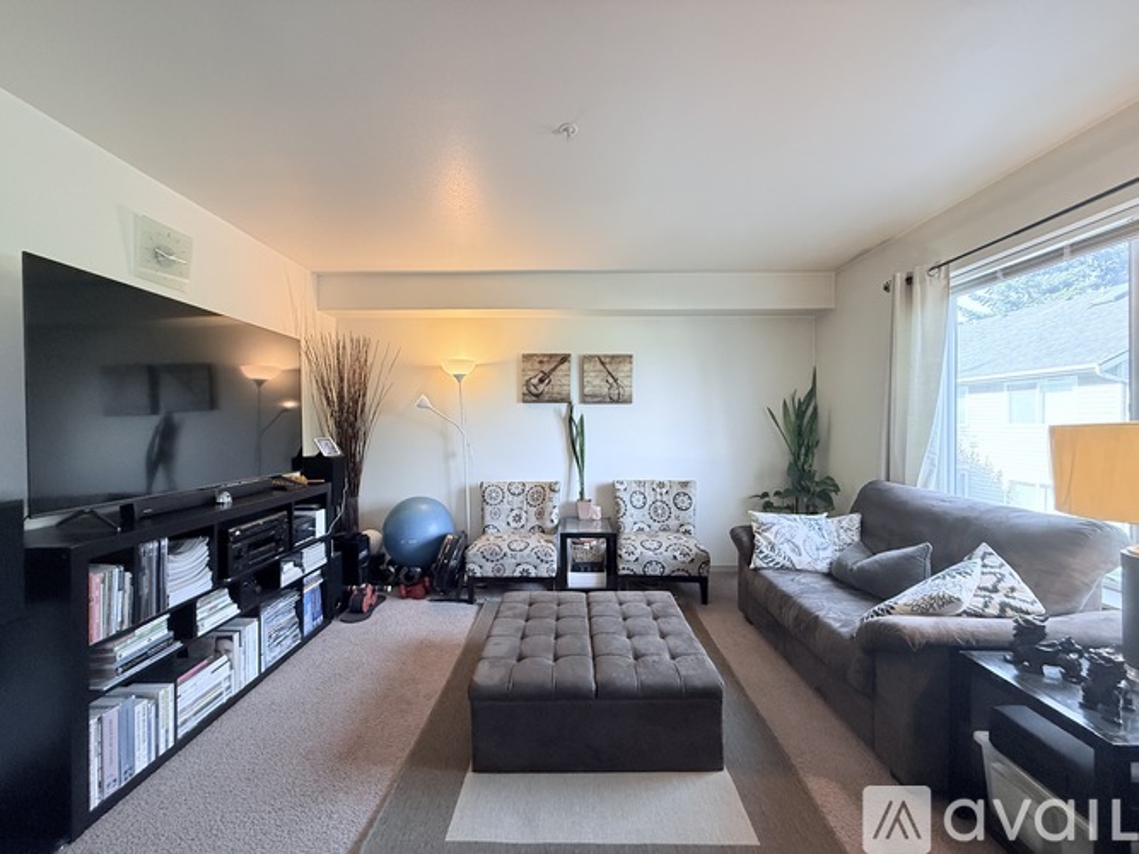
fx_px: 461
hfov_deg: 102.1
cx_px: 570
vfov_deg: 85.7
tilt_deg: -0.4
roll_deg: +0.0
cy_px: 427
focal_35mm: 14
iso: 500
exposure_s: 1/120
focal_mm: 2.22
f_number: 2.2
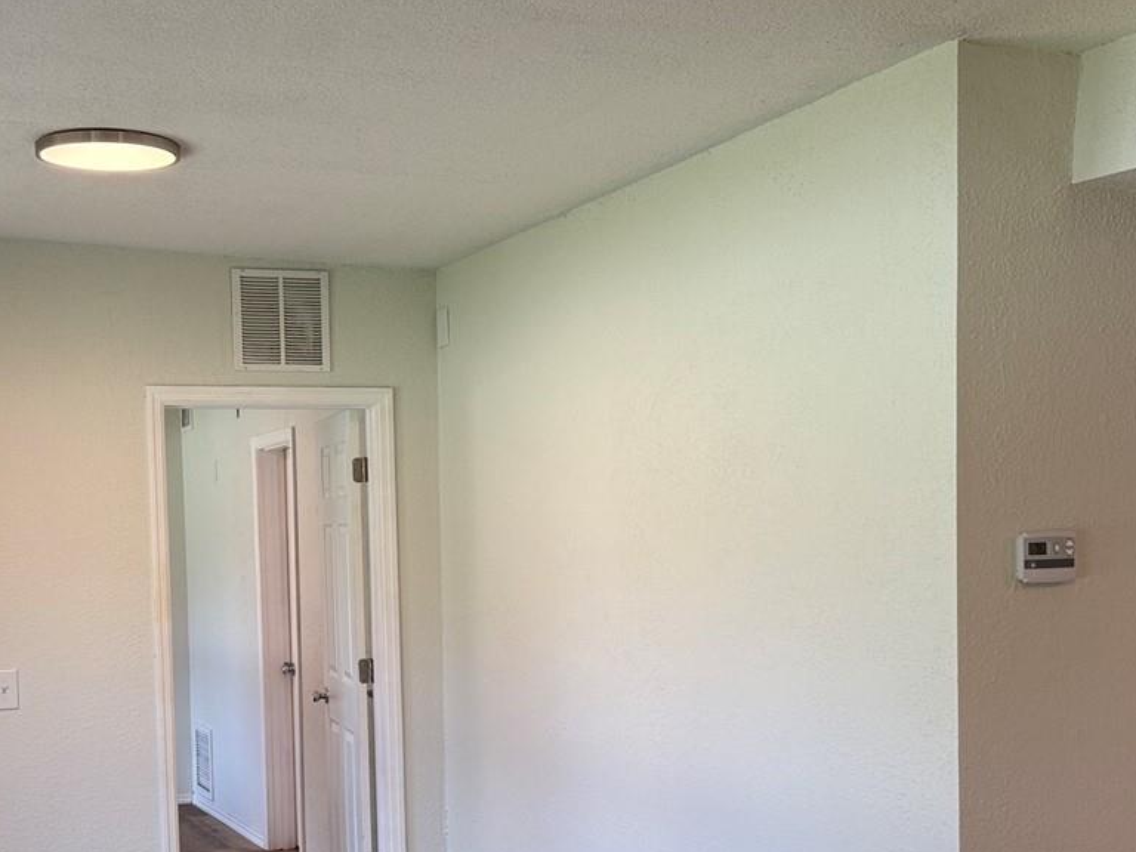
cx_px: 389
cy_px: 611
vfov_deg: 28.8
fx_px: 1641
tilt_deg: -2.3
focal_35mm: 50
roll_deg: +1.1
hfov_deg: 37.8
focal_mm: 6.76
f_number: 1.78
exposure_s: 1/120
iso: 100
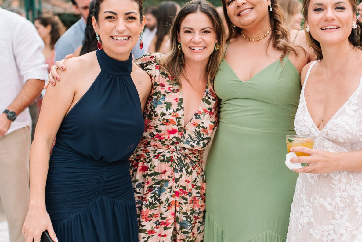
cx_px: 213
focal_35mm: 59
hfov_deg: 33.8
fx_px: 594
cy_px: 114
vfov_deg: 23.0
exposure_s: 1/320
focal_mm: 35
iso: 400
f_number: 2
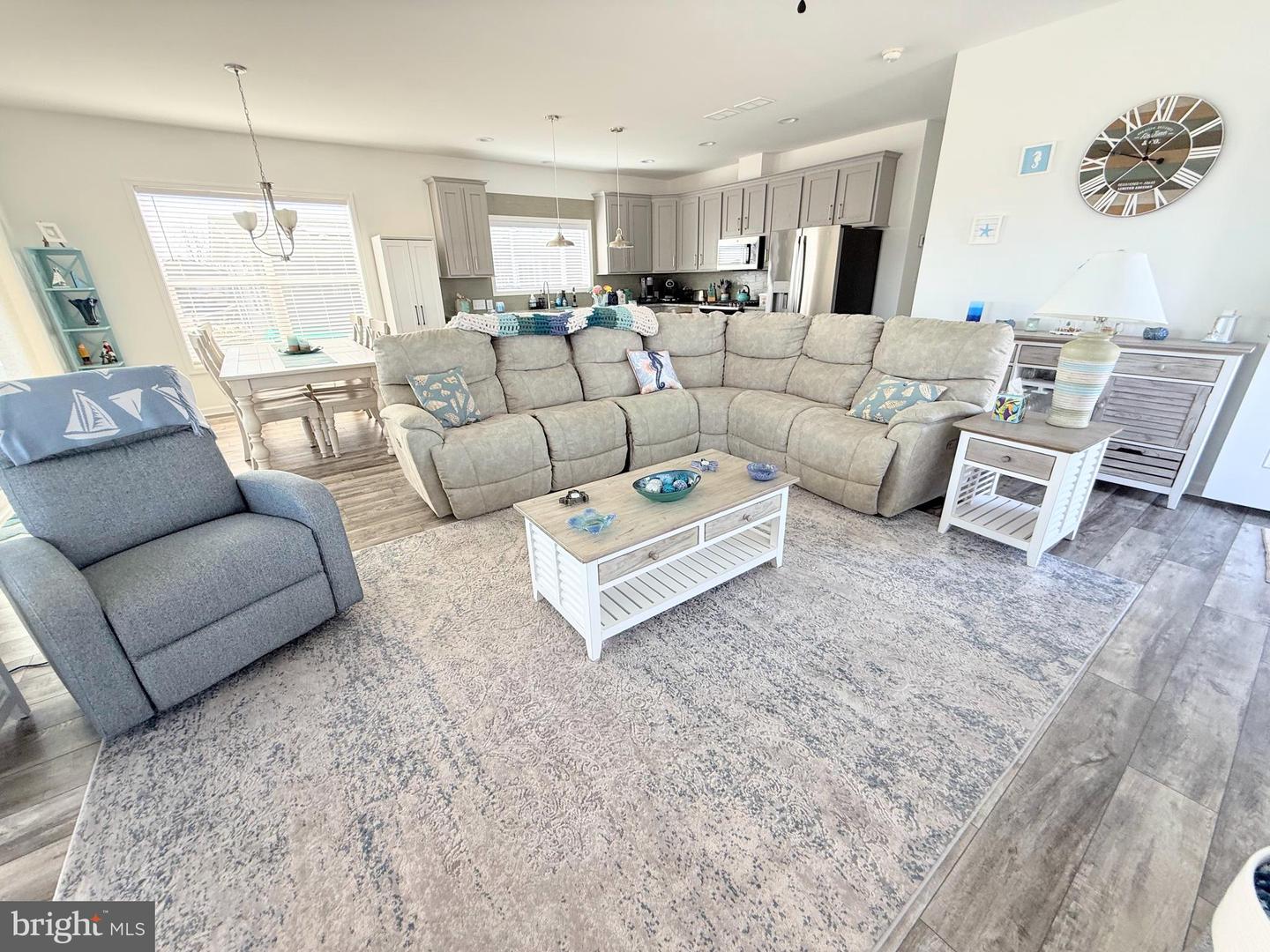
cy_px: 476
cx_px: 635
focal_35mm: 14
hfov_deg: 102.1
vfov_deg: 85.7
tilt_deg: -19.7
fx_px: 514
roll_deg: +1.5
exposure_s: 1/99
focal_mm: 2.22
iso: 100
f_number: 2.2
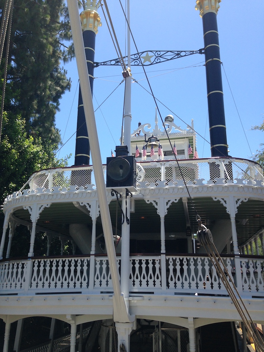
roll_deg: -0.9
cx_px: 132
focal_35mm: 33
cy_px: 176
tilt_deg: +14.6
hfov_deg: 42.9
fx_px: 336
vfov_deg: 55.4
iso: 50
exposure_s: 1/1063
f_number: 2.4
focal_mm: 4.12
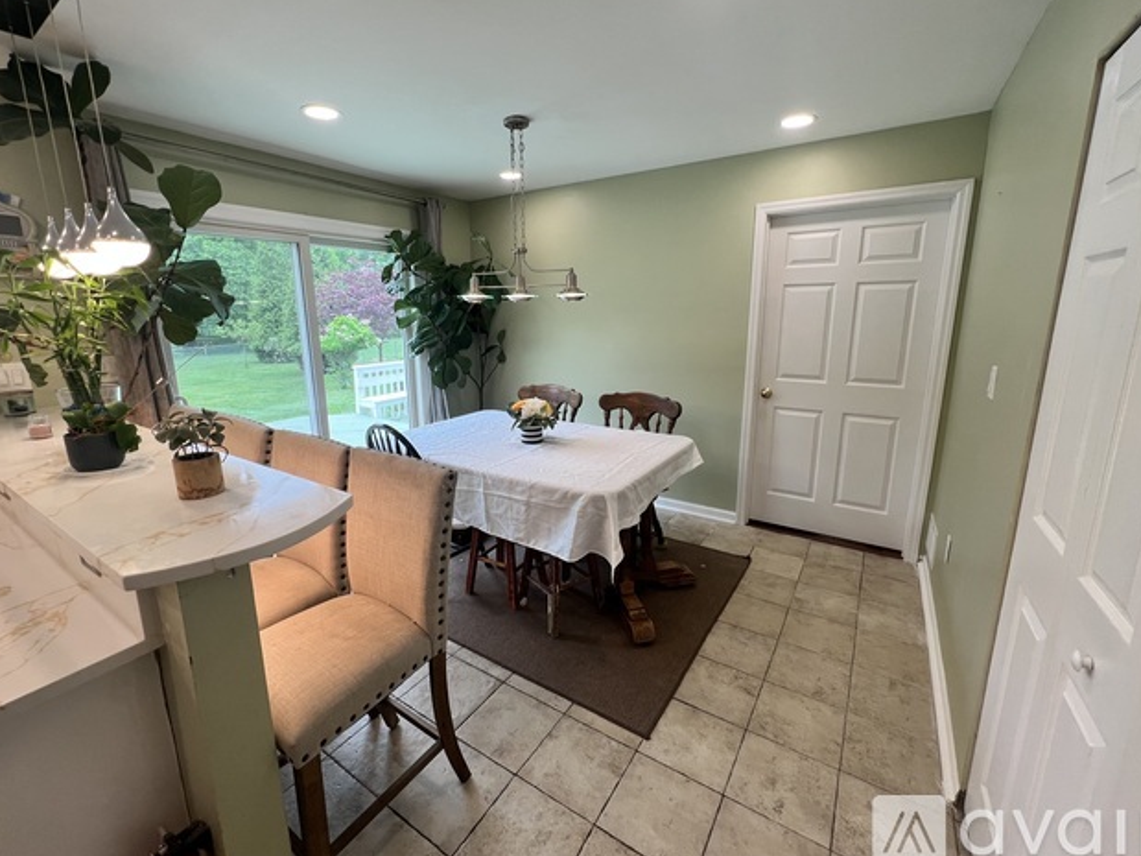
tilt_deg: -11.8
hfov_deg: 102.1
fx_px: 461
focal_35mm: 14
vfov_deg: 85.6
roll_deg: +0.0
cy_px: 408
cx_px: 556
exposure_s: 1/120
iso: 50
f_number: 1.8
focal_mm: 1.57
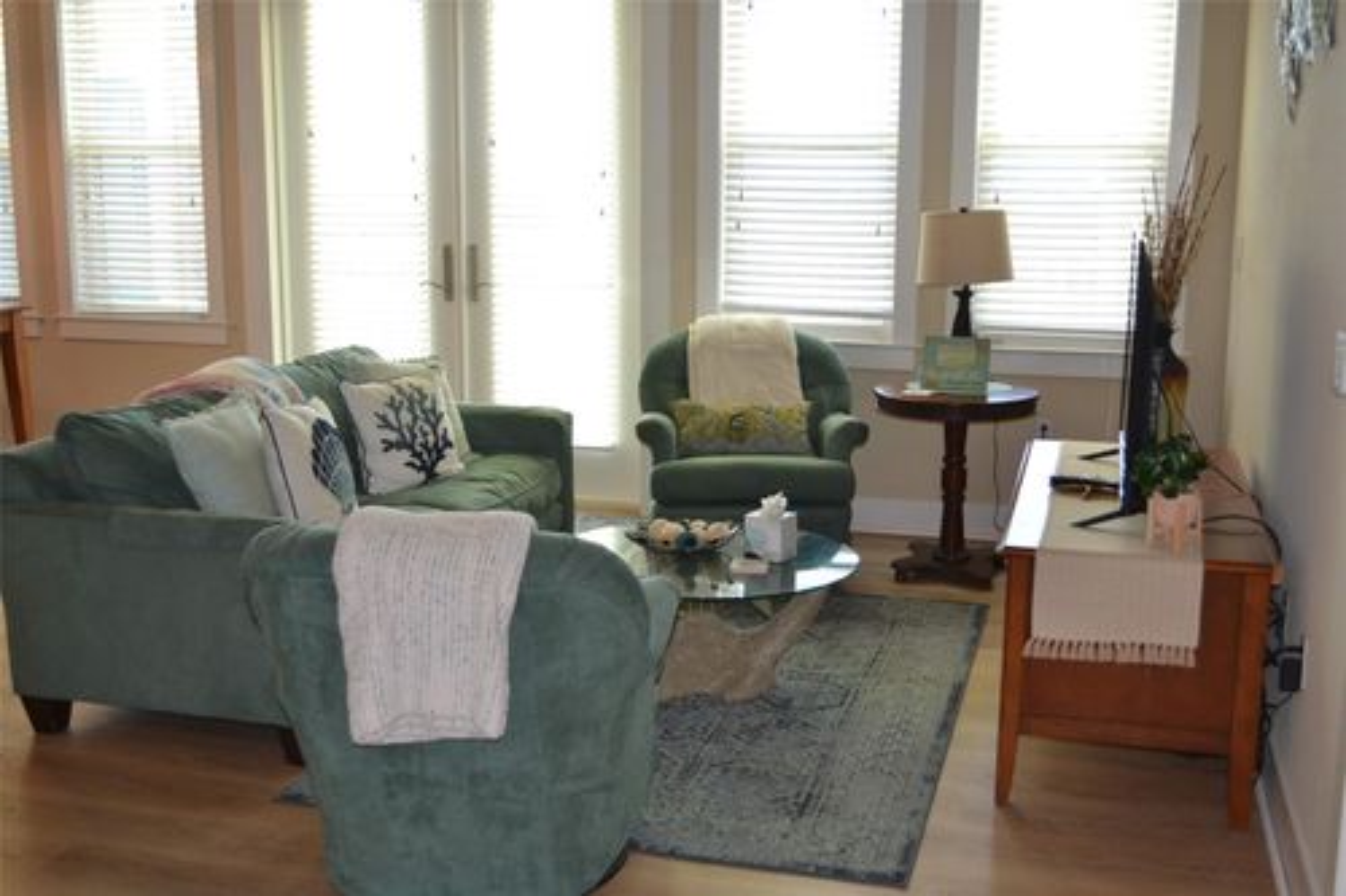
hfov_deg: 49.6
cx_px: 673
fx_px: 1458
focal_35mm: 39
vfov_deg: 34.2
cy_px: 448
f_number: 4.2
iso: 400
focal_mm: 26
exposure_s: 1/60
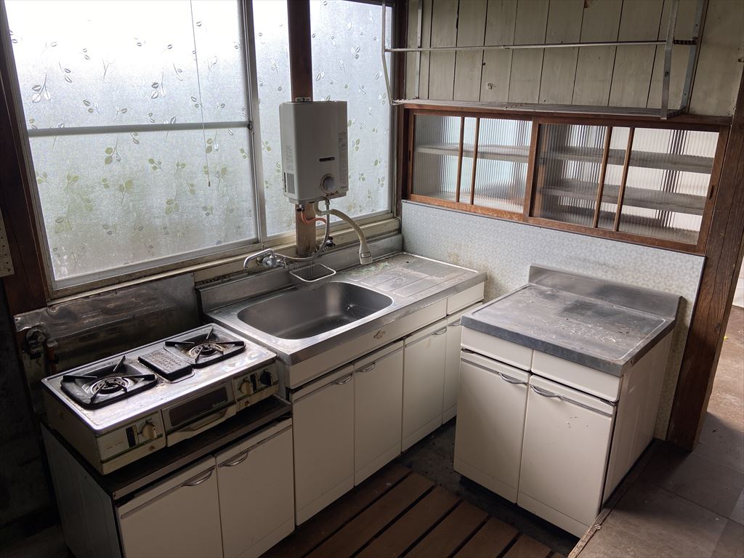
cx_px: 372
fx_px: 559
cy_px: 279
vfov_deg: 53.1
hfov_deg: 67.3
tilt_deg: -21.4
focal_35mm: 26
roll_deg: -0.3
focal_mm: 4.25
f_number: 1.8
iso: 32
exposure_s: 1/123
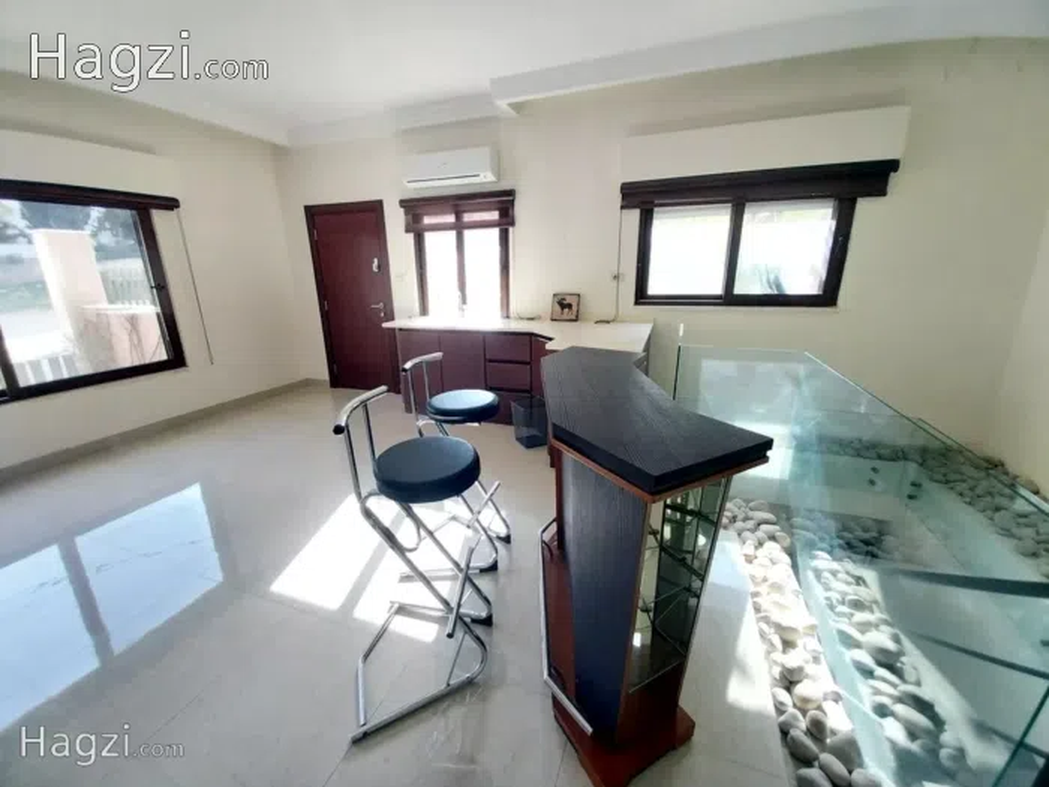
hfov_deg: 106.2
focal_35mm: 13
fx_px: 394
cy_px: 394
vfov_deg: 89.9
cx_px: 524
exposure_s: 1/50
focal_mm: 1.3
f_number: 2.2
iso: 64
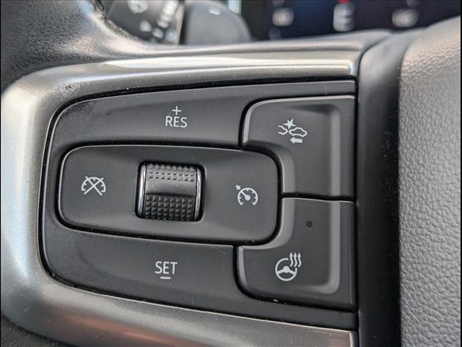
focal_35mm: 49
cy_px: 174
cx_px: 231
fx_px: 654
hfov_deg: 38.9
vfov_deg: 29.7
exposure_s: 1/278
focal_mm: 6.9
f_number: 1.68
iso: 49
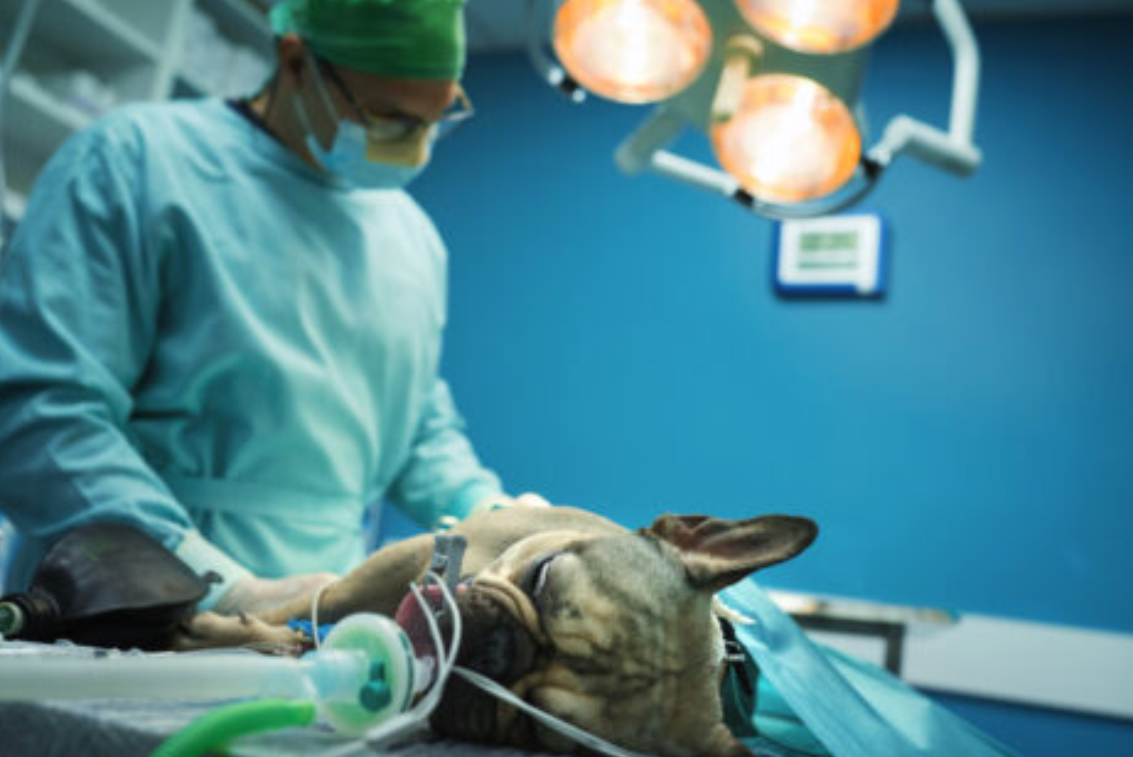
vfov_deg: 35.1
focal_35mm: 38
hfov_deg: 50.7
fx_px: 1197
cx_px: 558
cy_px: 381
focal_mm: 35
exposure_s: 1/200
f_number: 1.6
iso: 100
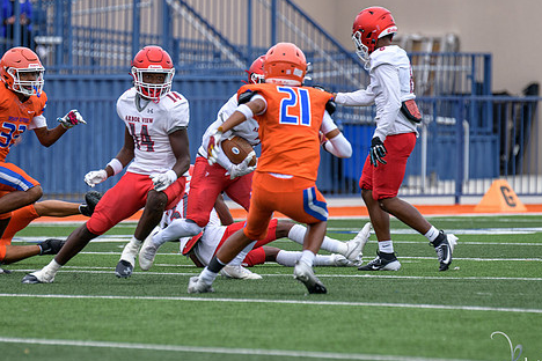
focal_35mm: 510
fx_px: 7678
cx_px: 206
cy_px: 190
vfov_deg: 2.7
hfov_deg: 4.0
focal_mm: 300
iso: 360
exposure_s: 1/1000
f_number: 3.5
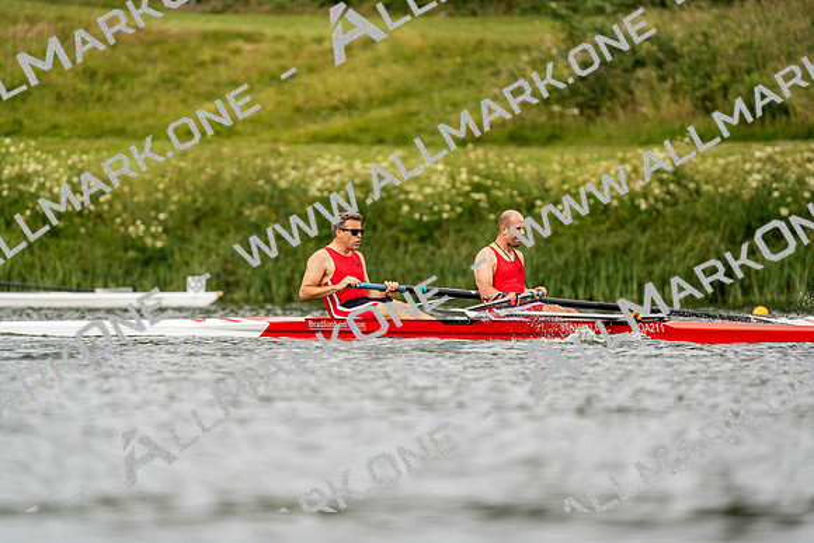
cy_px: 272
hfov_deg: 3.4
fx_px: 13569
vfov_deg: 2.3
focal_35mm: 600
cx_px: 407
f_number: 6.3
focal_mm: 600
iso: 400
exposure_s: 1/2000
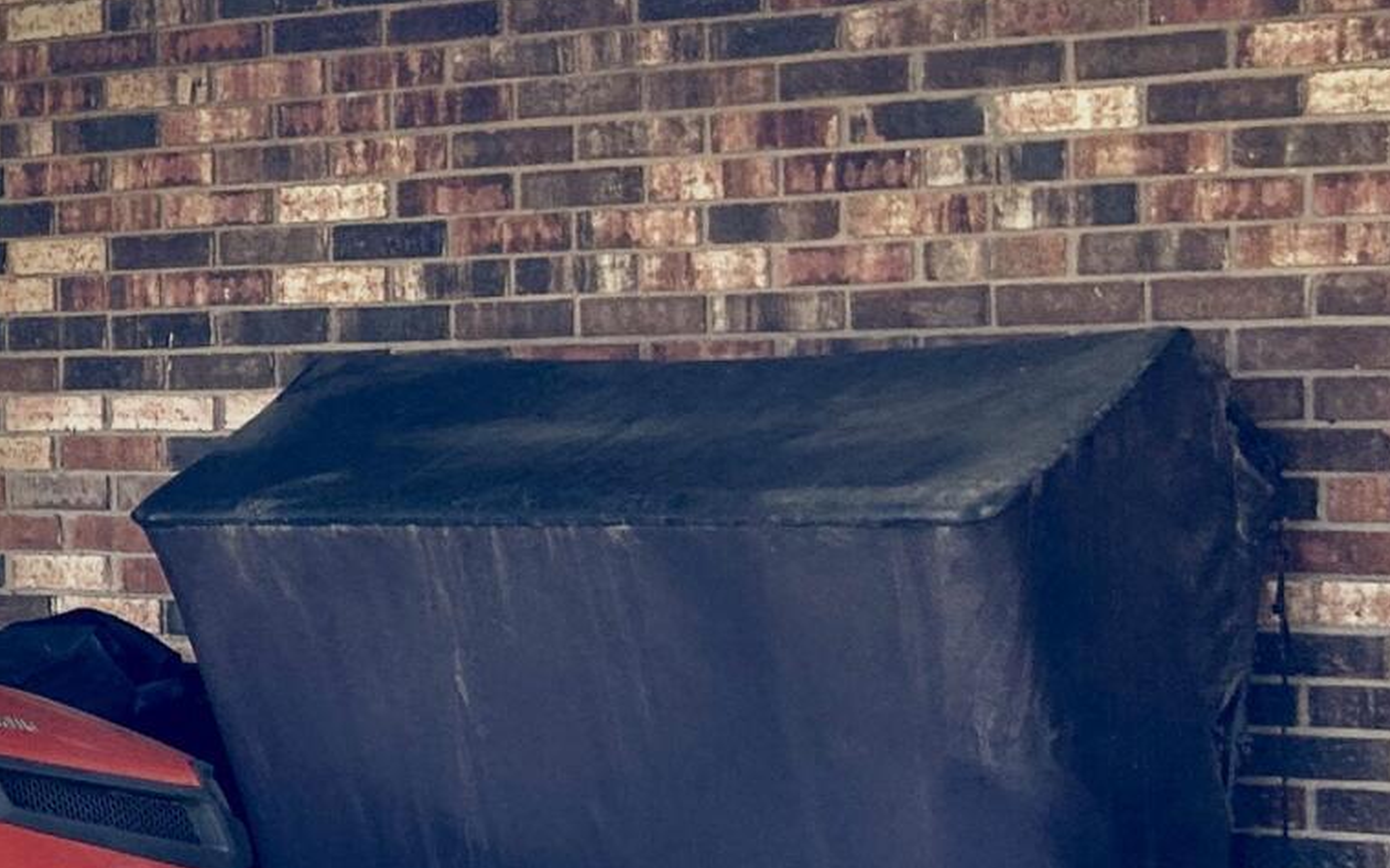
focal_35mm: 109
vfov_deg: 12.0
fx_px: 4128
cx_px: -1038
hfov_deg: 16.3
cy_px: 408
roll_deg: +1.5
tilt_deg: +2.4
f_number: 1.5
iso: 40
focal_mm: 5.7
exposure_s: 1/175
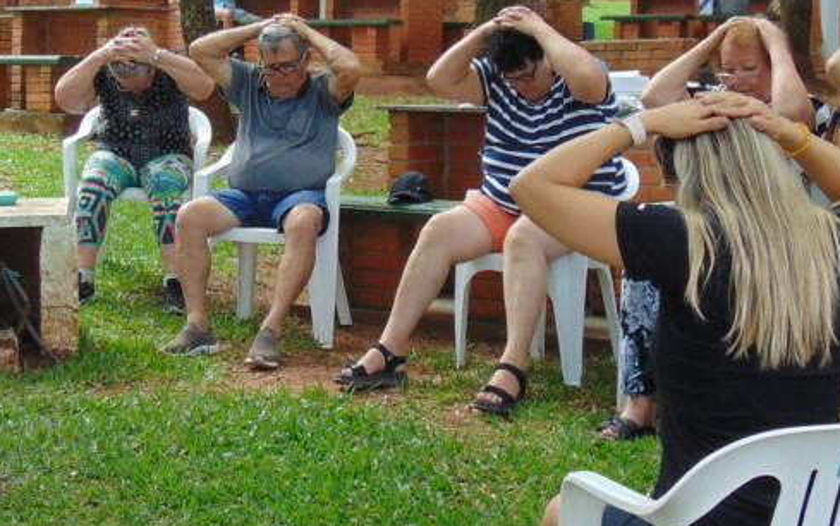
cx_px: 344
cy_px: 132
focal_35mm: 74
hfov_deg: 27.8
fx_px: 1695
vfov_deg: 17.5
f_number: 3
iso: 80
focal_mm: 4.5
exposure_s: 1/80
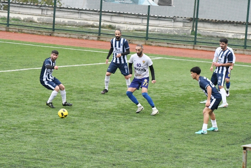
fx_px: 1722
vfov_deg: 5.6
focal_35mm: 247
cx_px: 126
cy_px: 84
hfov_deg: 8.3
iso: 12800
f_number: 9
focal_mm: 165
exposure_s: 1/5000
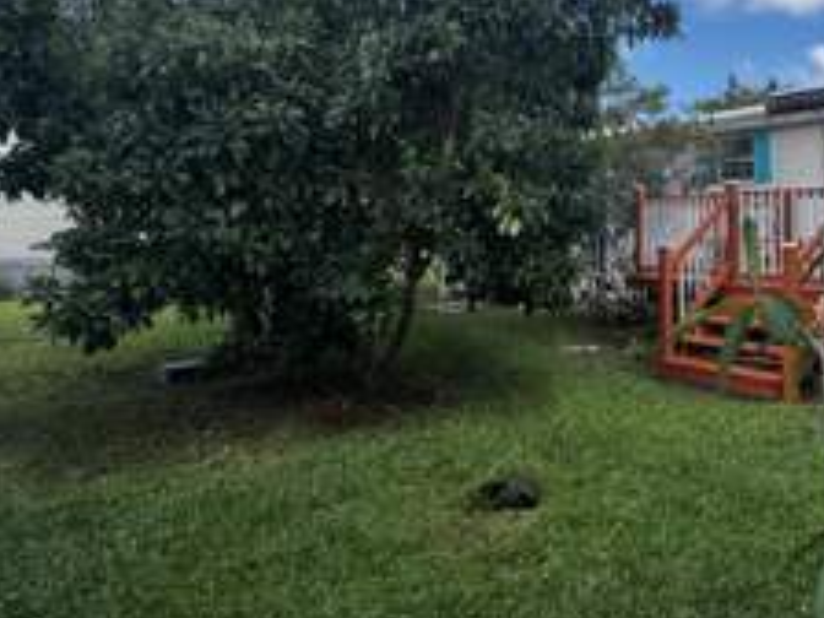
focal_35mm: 30
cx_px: 695
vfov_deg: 45.7
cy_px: 182
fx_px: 714
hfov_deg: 54.5
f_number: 2.2
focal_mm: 2.22
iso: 40
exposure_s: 1/734
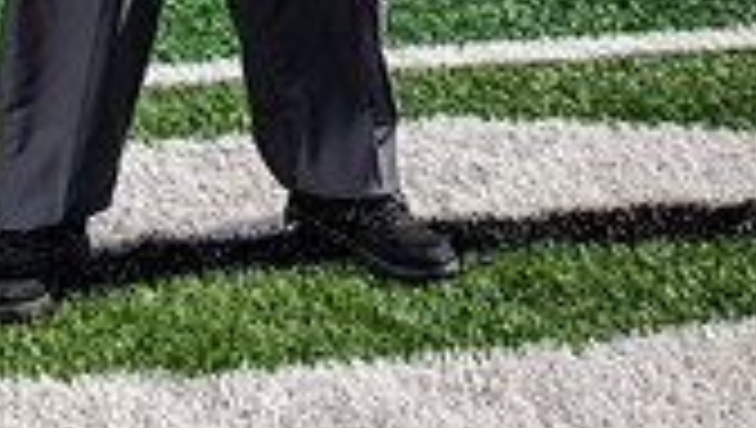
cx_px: 162
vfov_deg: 10.6
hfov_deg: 20.9
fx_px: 2027
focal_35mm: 101
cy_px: -545
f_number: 7.1
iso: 125
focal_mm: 36
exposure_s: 1/400
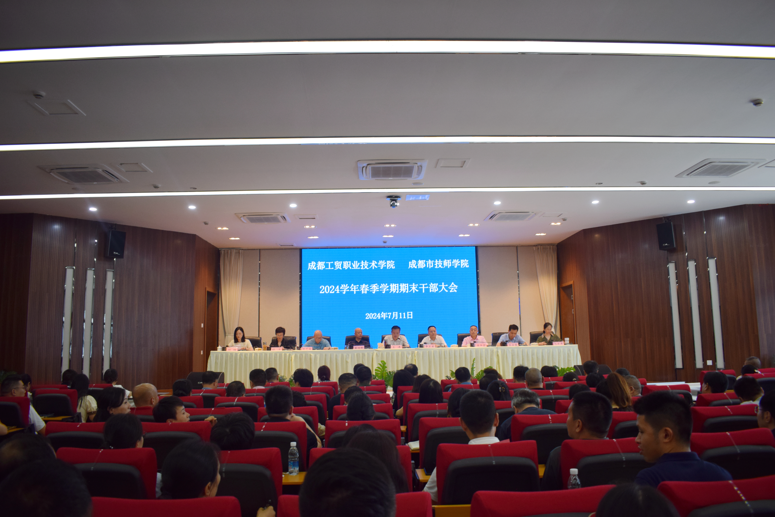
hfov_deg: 67.4
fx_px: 581
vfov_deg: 47.9
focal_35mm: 27
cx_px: 388
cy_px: 258
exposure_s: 1/60
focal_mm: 18
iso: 400
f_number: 4
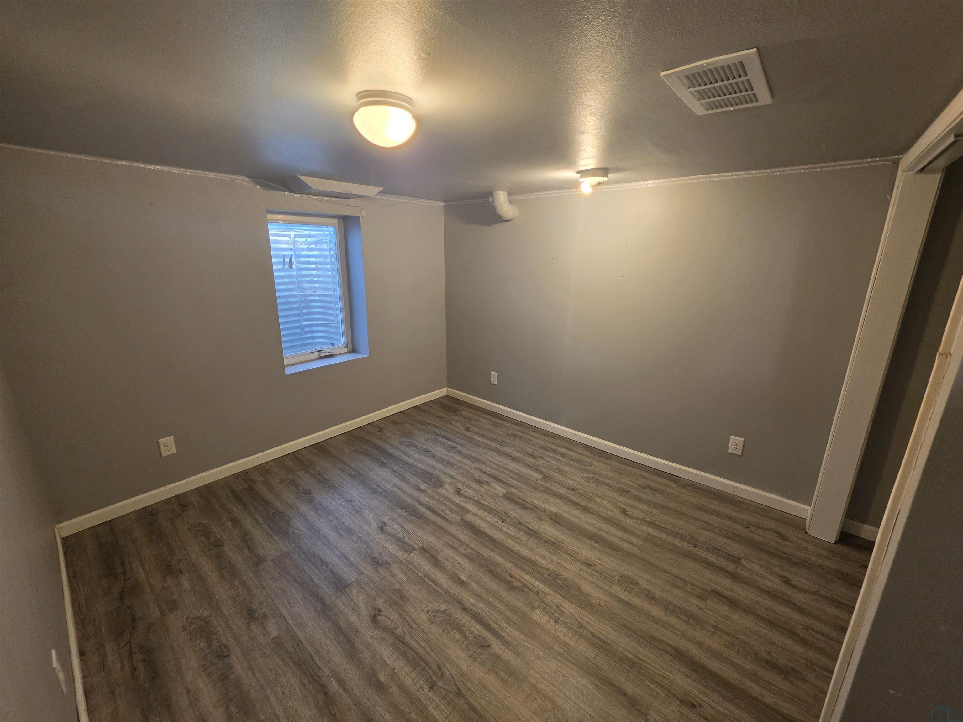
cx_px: 482
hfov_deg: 106.2
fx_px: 362
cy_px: 361
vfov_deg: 89.9
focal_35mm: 13
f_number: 1.9
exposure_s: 1/60
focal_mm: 2.2
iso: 200
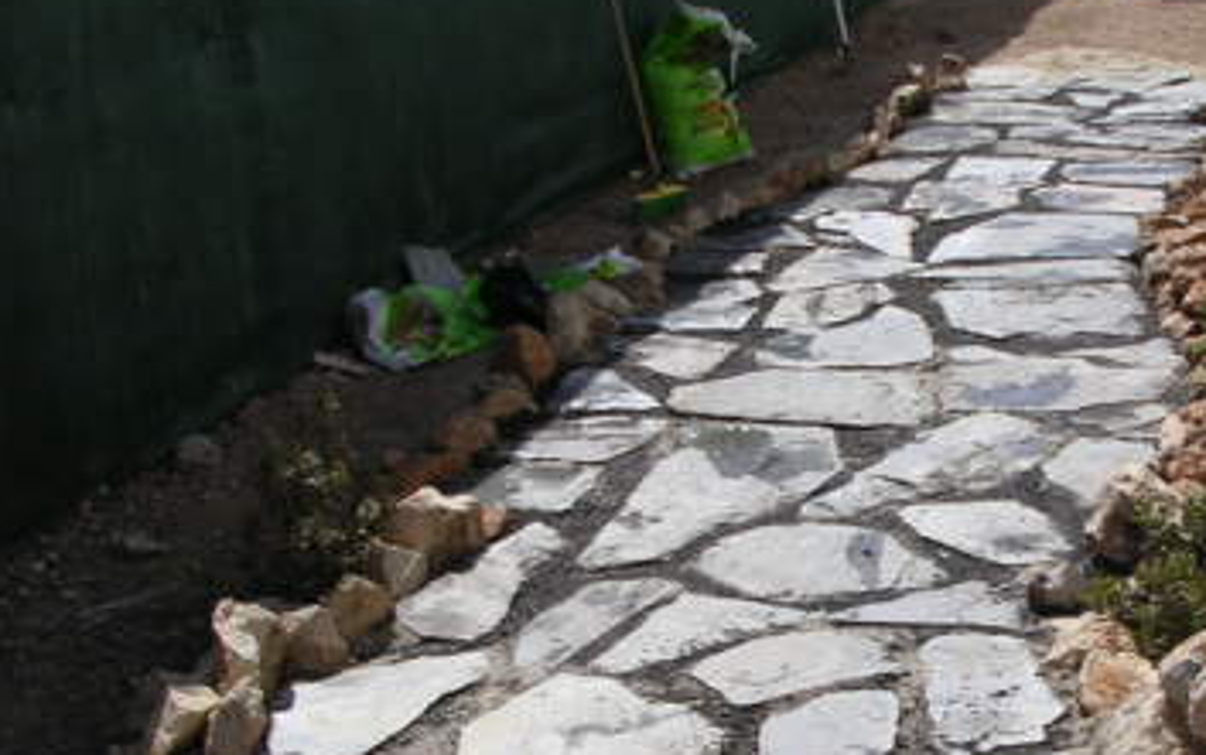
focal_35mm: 73
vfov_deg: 17.8
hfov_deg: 27.6
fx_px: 2400
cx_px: 970
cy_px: 499
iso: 100
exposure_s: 1/428
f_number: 5.6
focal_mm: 5.8
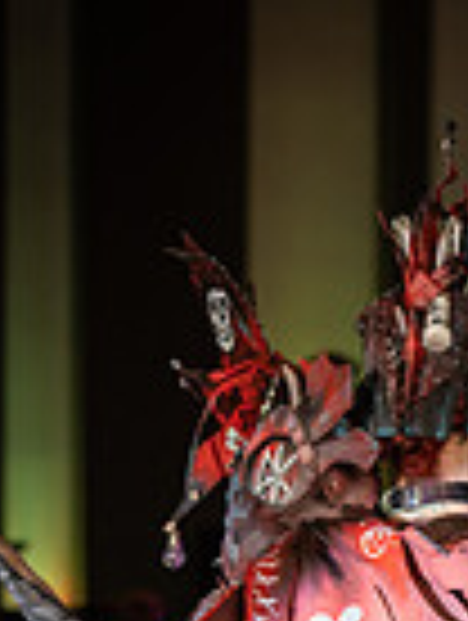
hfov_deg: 6.8
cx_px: 464
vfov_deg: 8.7
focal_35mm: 219
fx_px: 3936
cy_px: 1008
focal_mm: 70
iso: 1250
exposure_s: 1/500
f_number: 2.8
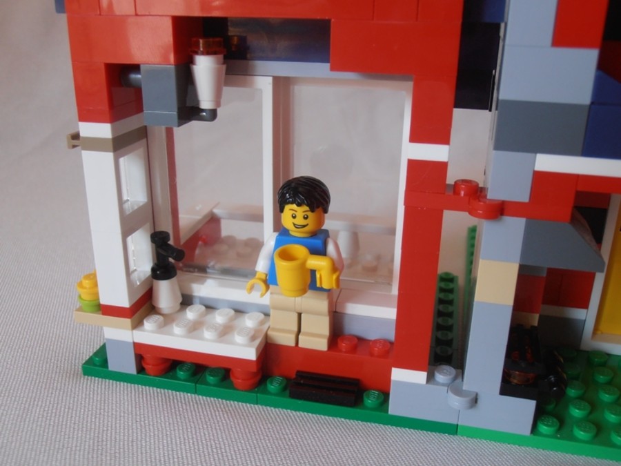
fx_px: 664
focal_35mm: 37
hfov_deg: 50.1
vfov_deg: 38.7
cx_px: 310
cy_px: 233
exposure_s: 1/40
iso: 100
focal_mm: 6.61
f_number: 3.9
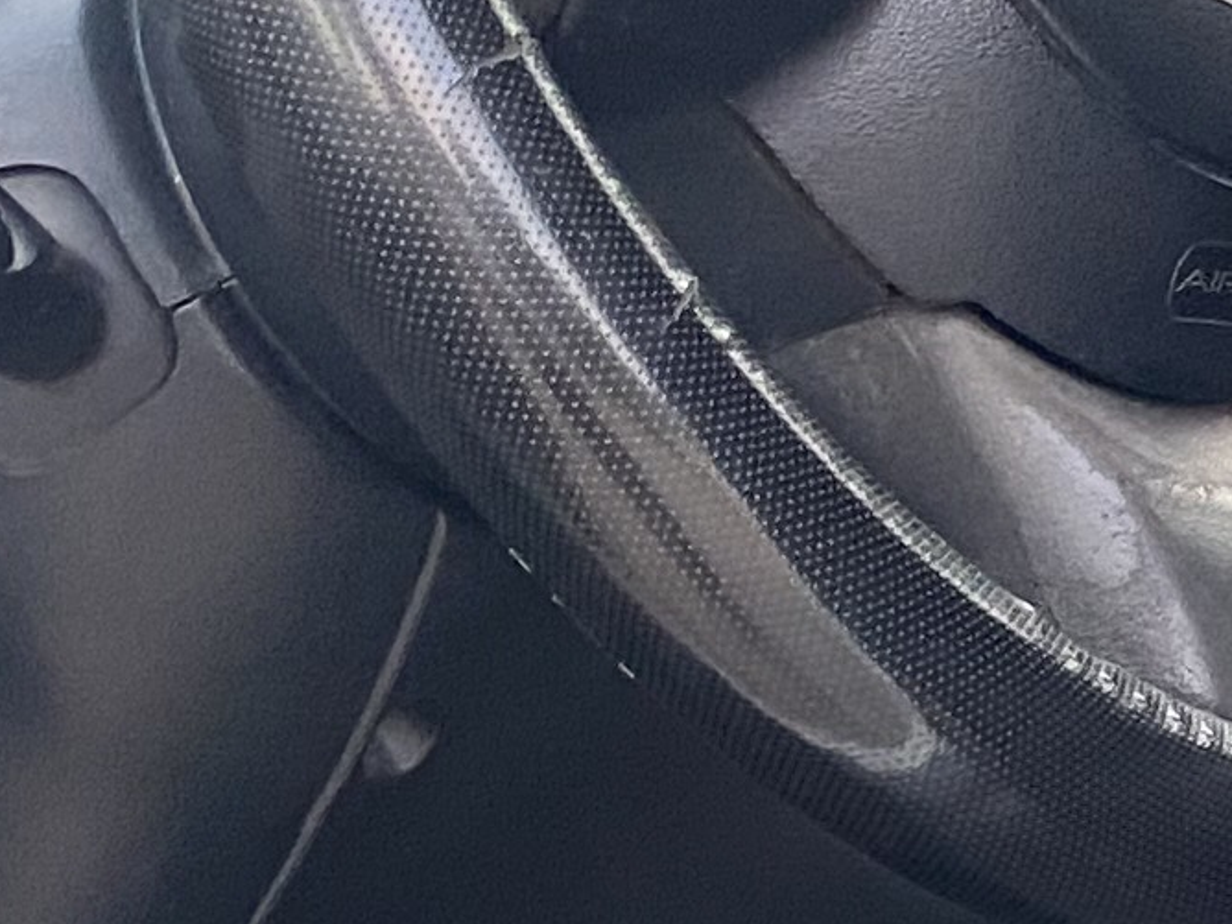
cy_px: 915
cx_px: 2545
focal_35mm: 157
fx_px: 5588
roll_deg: -1.5
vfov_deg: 9.4
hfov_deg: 11.3
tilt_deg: -22.3
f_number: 1.8
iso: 125
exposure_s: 1/82
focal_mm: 4.25
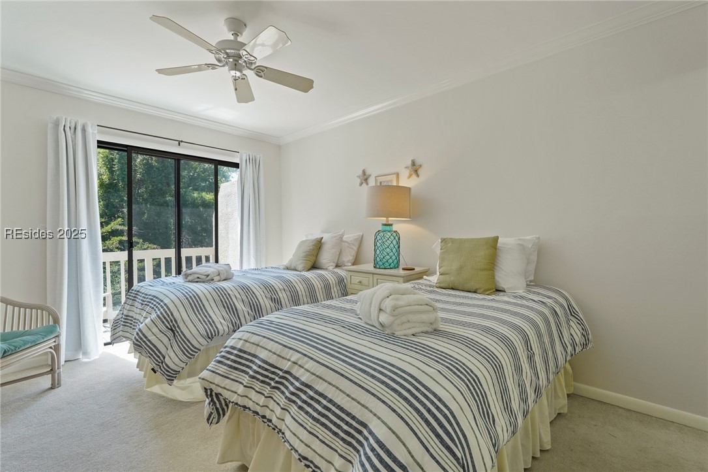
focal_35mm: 16
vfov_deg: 73.7
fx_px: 315
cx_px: 354
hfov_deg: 96.8
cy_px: 236
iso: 320
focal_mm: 16
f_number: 9
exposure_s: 1/15
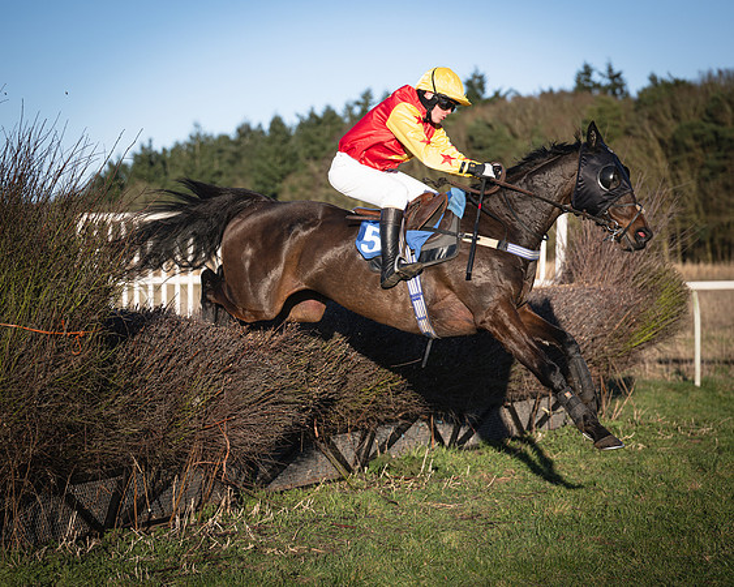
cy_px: 296
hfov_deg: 18.1
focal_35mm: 106
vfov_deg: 14.5
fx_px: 2306
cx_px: 354
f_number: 2.8
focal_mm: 86
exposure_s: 1/2000
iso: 100
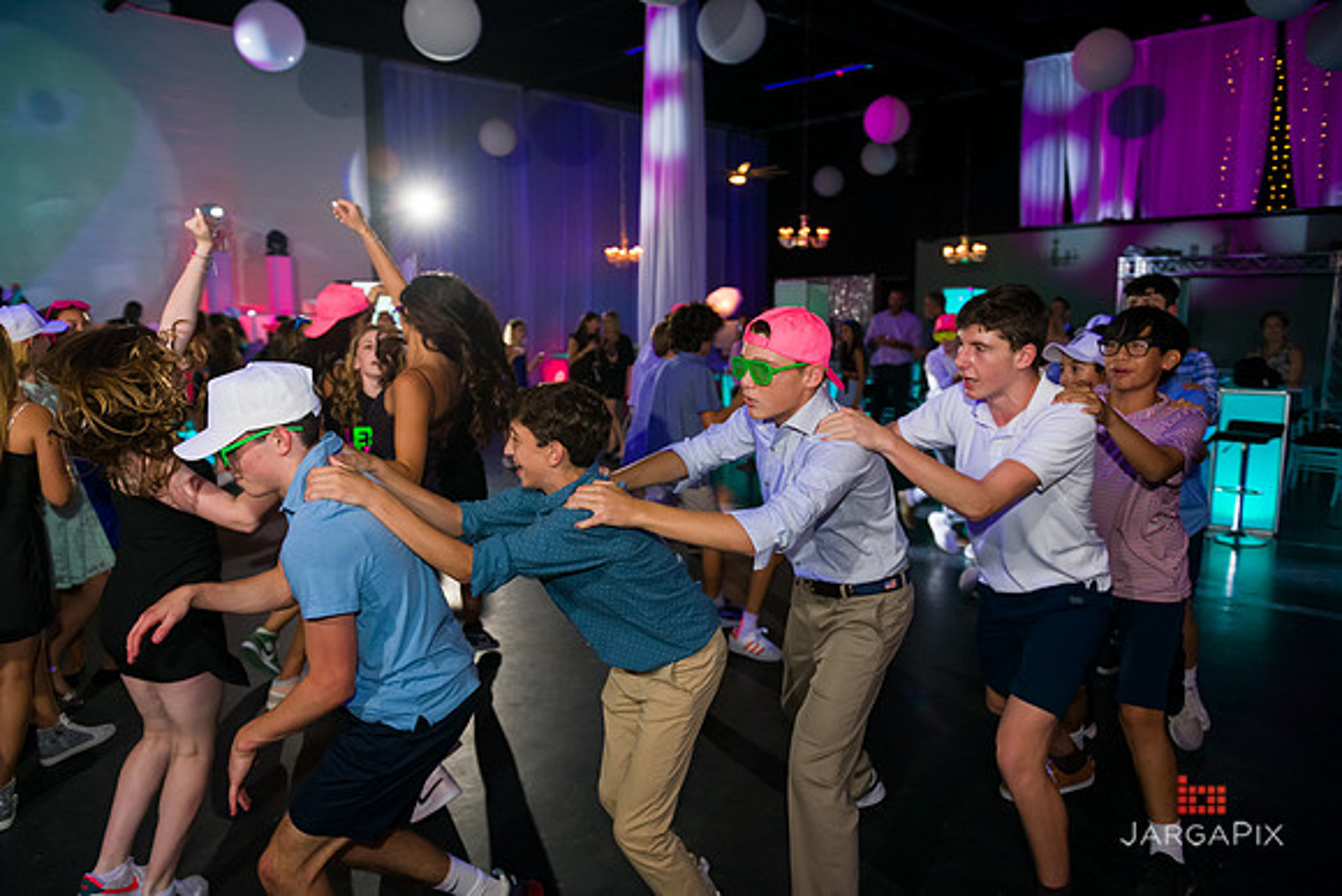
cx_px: 671
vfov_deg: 53.2
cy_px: 448
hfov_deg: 73.7
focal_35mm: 24
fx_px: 895
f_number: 3.2
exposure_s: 1/125
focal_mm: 24
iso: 1600
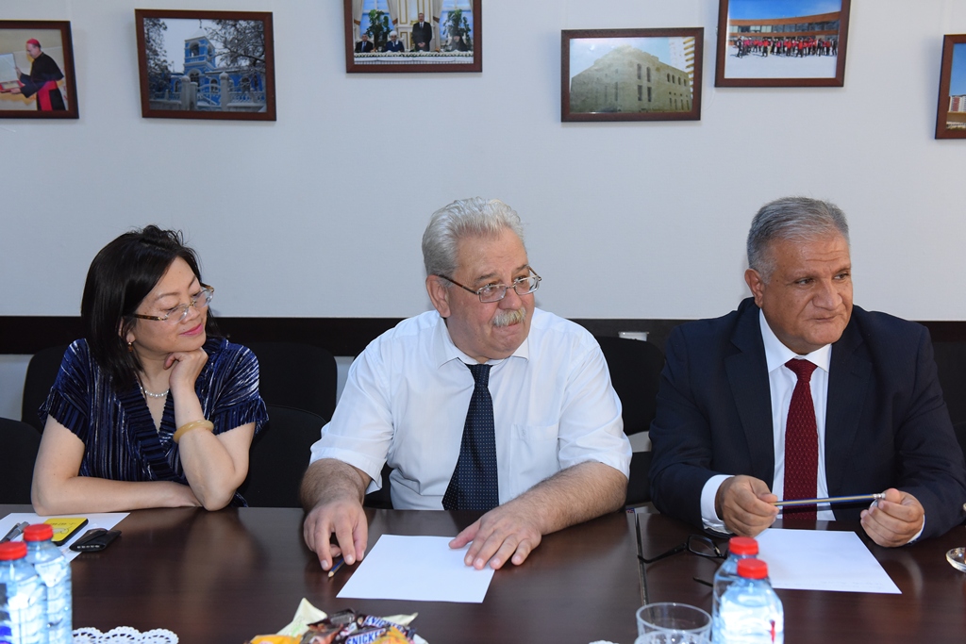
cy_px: 322
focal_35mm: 45
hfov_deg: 43.6
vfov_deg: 29.9
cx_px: 483
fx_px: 1208
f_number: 5.6
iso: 2500
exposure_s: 1/125
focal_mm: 45
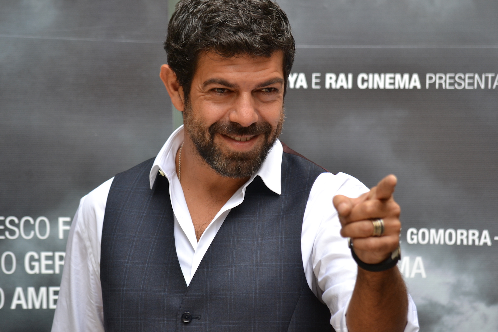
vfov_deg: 4.7
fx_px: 4046
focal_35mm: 292
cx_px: 249
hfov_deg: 7.0
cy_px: 166
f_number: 5
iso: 400
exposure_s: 1/160
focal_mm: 195
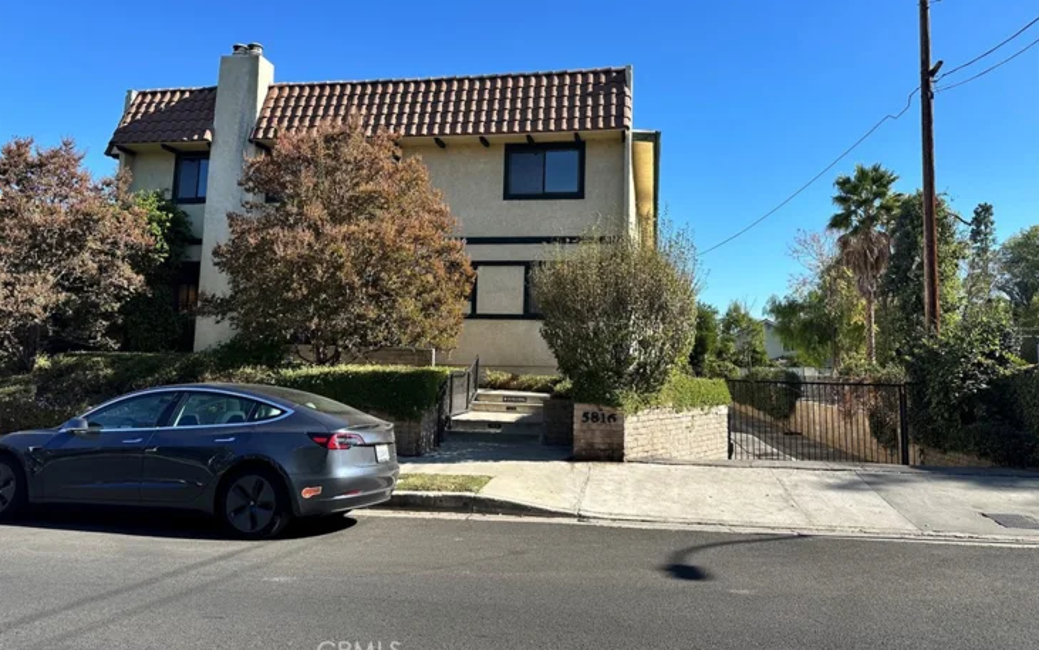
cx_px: 510
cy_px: 267
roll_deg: -1.6
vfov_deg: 47.4
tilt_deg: +7.4
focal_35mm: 26
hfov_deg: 70.4
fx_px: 736
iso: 80
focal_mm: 6.86
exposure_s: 1/2732
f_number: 1.78
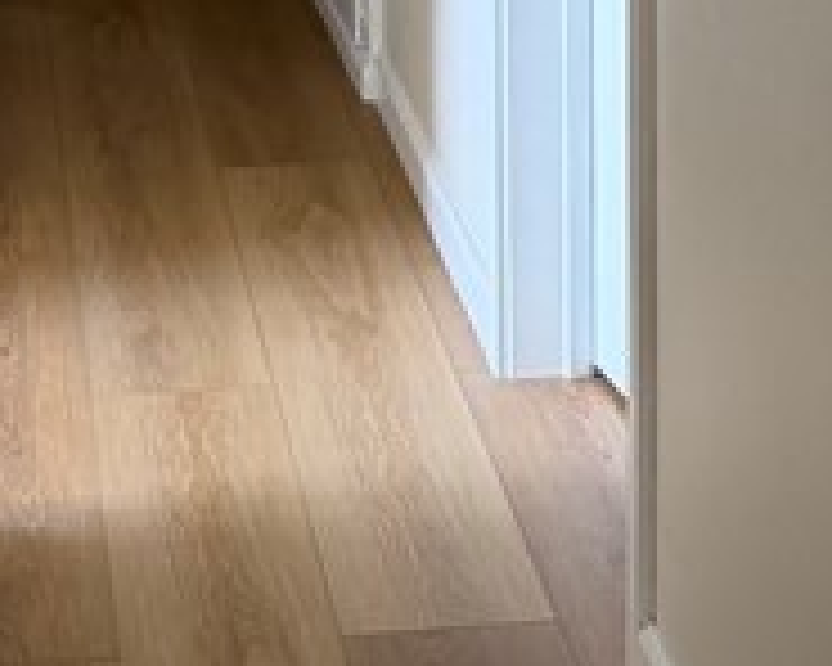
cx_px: 234
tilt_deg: -10.4
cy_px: -230
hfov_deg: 14.8
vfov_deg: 11.5
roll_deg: +0.9
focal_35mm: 130
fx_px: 3201
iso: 160
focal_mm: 6.76
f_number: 1.78
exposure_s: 1/60
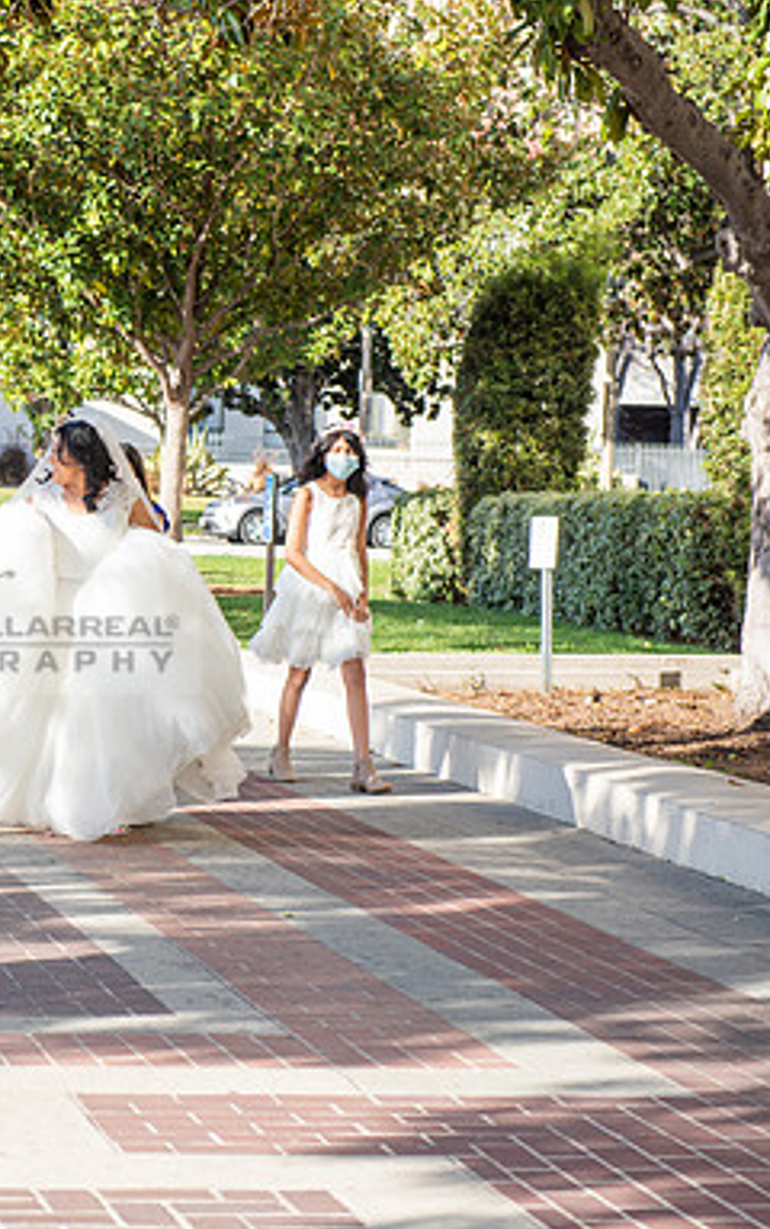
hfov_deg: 12.0
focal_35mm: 108
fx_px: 3619
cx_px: -71
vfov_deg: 19.3
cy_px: 618
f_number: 5
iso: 100
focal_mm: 70
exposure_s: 1/250
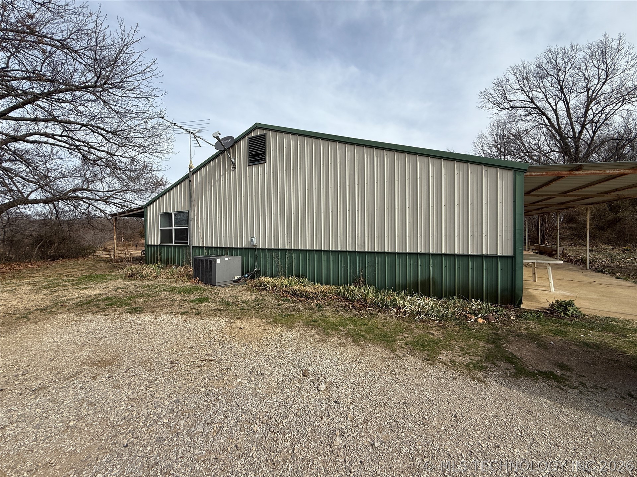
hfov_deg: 102.1
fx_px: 258
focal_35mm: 14
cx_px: 318
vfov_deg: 85.7
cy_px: 238
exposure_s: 1/2092
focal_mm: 2.22
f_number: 2.2
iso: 50
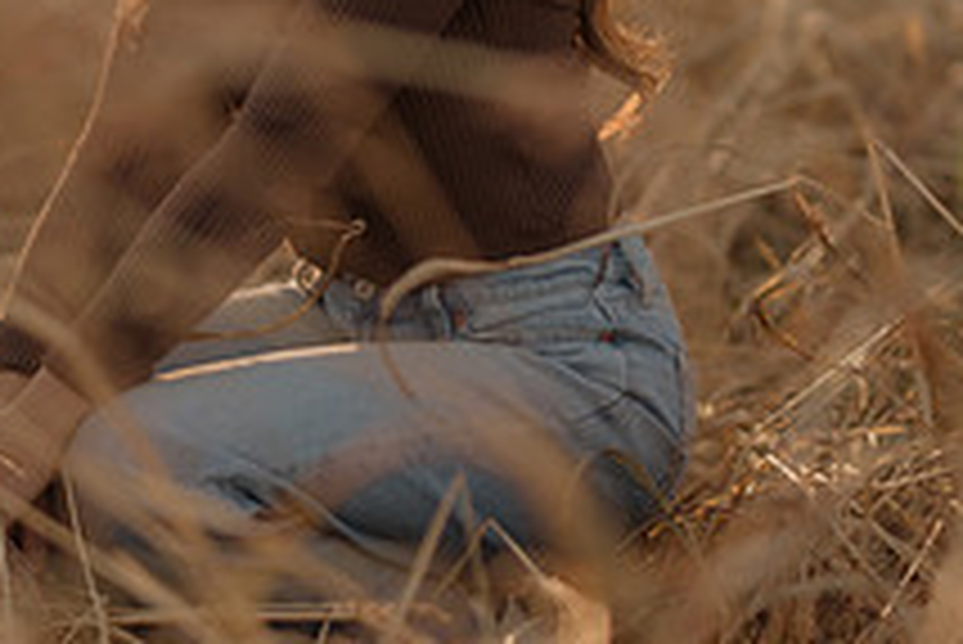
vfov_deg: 6.0
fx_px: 6156
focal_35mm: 230
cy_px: 110
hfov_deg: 8.9
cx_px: 266
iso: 200
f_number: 1.4
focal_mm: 85
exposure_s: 1/1250
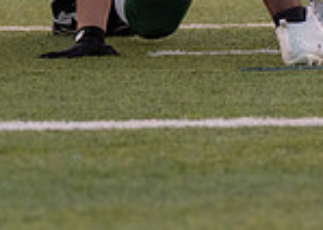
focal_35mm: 559
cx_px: 644
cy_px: -268
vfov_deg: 2.6
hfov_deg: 3.6
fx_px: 5121
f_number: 2.8
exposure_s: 1/800
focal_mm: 90
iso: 800
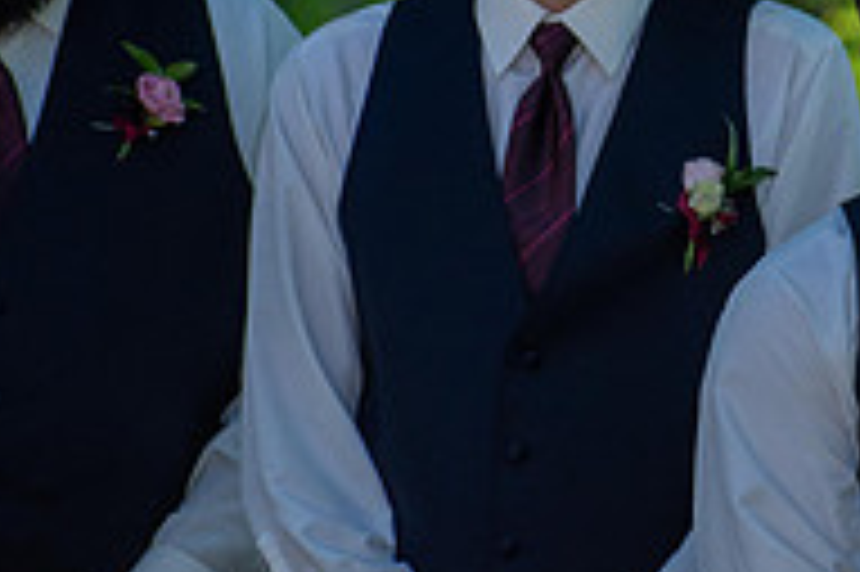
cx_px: 729
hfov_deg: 3.4
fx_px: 14679
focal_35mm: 615
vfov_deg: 2.2
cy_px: 70
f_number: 4.8
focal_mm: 135
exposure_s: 1/1600
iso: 400
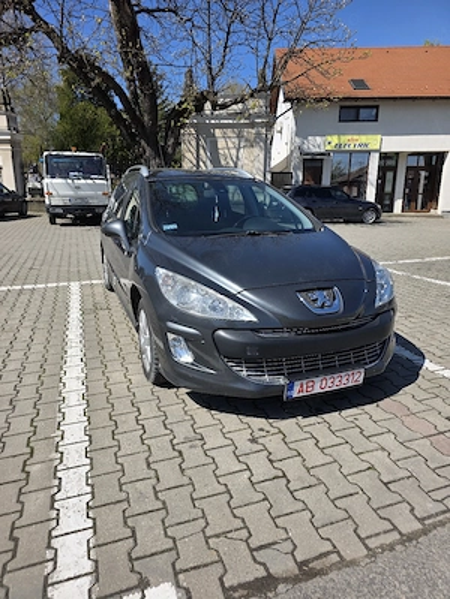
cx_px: 225
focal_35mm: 23
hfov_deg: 58.9
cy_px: 300
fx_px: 399
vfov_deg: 73.9
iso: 80
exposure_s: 1/10000
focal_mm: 6.3
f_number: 1.7
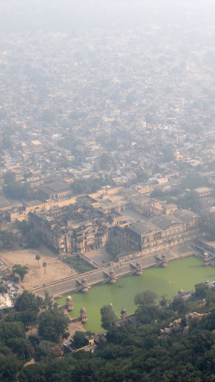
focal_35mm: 71
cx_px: 248
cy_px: 191
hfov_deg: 16.4
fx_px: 719
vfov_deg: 29.7
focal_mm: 30
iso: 100
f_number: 8
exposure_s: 1/250
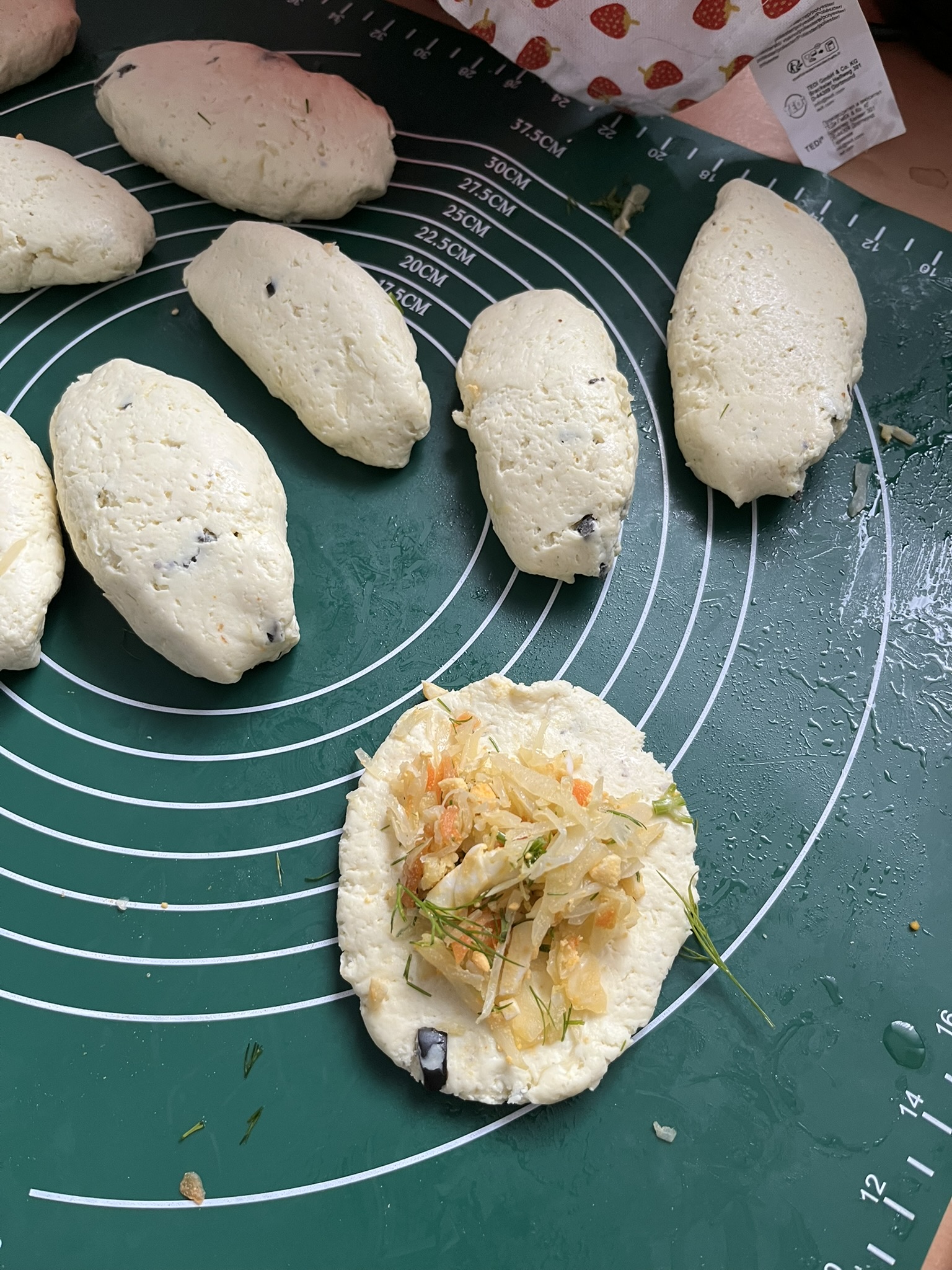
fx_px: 953
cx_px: 476
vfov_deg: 67.3
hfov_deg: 53.1
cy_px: 635
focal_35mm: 26
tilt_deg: -66.1
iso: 125
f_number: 1.6
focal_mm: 5.1
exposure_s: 1/65
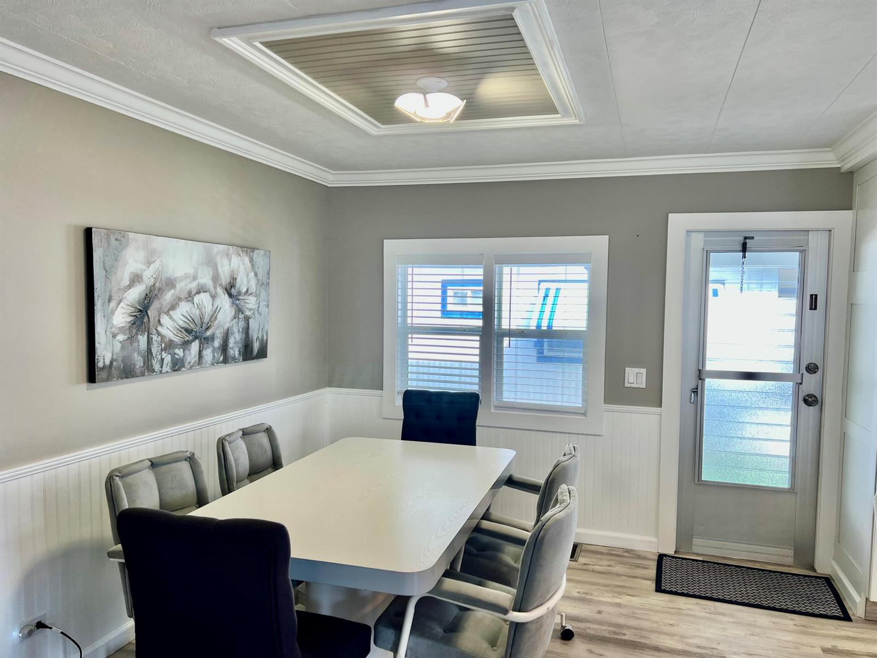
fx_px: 659
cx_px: 438
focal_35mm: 26
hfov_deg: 67.3
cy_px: 329
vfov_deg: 53.1
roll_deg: -0.5
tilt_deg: -3.5
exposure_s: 1/194
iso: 40
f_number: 1.5
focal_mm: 5.7
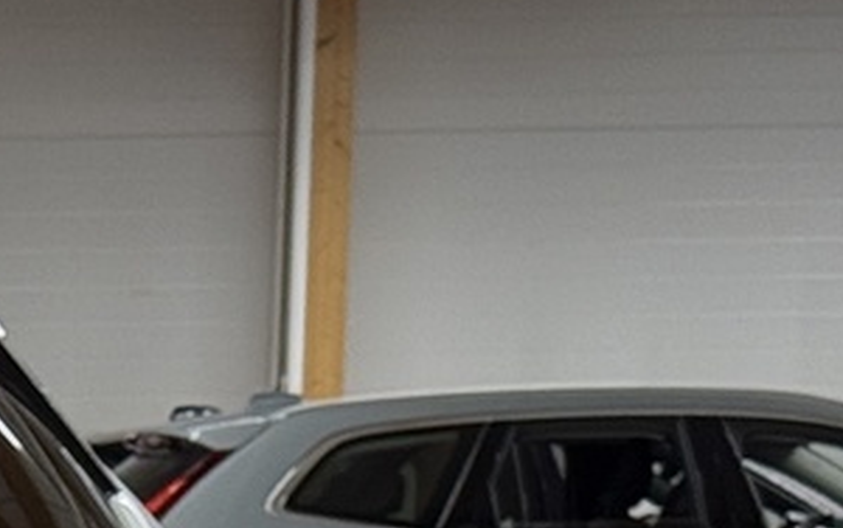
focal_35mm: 244
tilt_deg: -7.8
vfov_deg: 5.2
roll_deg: +0.3
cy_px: 1340
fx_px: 5610
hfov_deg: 8.1
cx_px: -939
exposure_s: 1/108
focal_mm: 6.76
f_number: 1.78
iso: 100
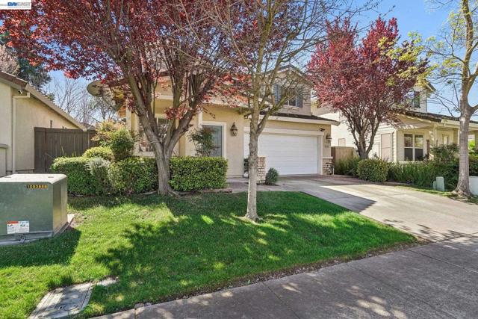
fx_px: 226
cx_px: 239
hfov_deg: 93.3
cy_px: 160
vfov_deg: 70.5
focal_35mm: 17
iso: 250
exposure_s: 1/100
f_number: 8
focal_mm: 17
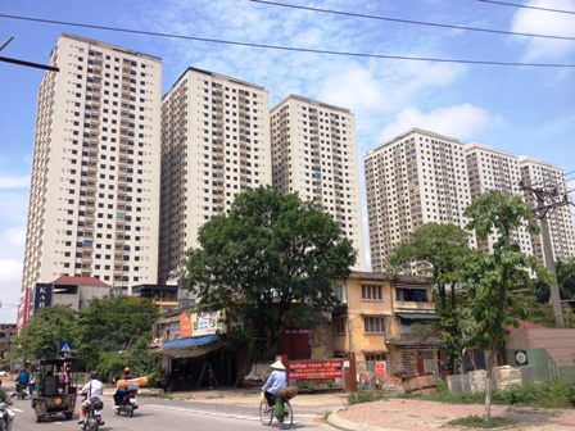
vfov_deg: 40.7
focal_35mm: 35
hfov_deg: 52.6
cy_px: 216
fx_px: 581
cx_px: 288
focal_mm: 4.28
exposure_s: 1/1493
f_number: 2.4
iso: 50
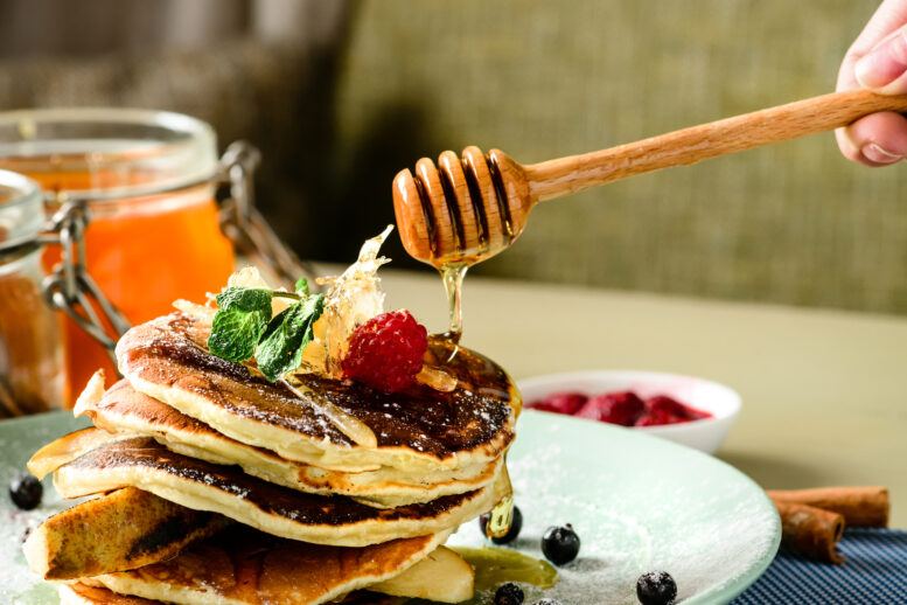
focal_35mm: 105
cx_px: 454
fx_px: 2645
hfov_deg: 19.5
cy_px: 302
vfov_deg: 13.0
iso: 800
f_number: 9
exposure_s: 1/250
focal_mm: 105
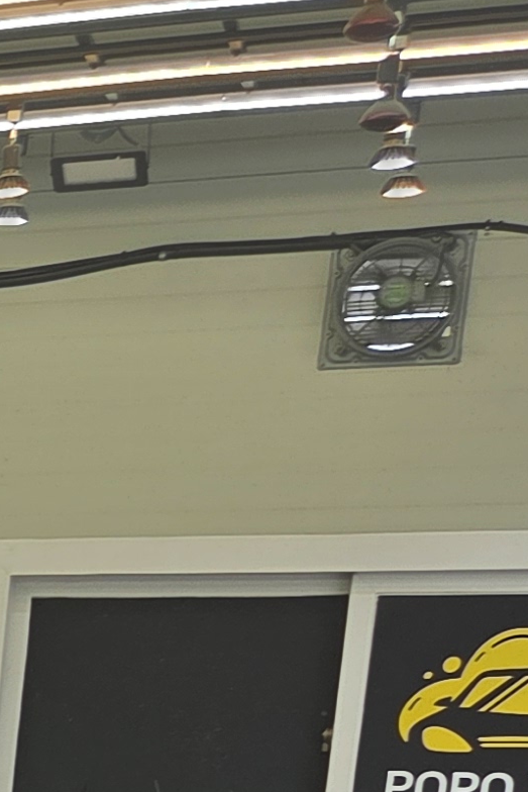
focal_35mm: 122
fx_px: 2683
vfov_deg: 15.2
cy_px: 1284
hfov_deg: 9.4
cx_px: -931
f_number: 1.8
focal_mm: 5.4
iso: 25
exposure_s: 1/131
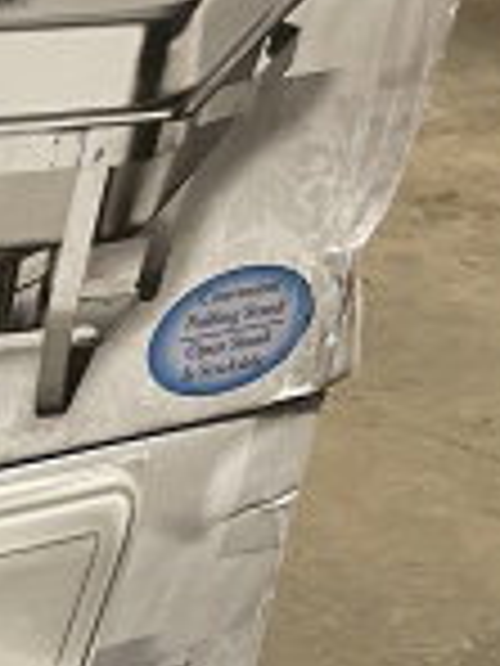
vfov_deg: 13.4
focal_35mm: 143
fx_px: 2754
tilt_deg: -33.7
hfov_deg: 9.1
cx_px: -797
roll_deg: +1.2
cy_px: 844
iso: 200
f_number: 1.6
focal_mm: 4.2
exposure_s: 1/60
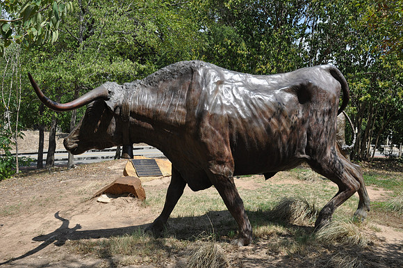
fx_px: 402
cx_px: 202
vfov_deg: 36.8
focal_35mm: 36
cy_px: 134
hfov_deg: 53.2
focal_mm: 24
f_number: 7.1
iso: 200
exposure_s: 1/200
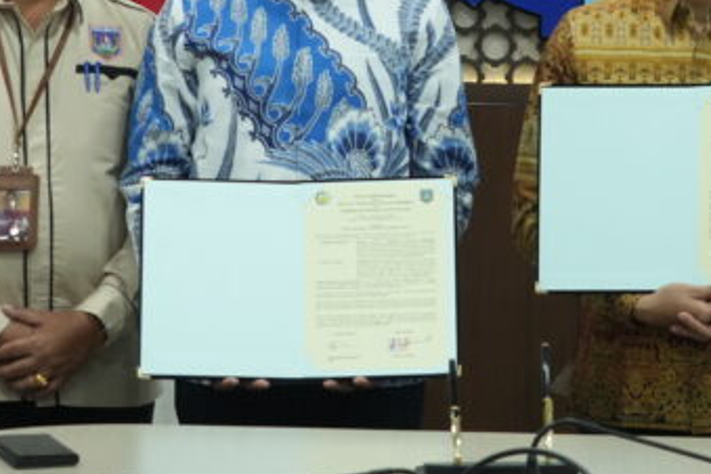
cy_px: 24
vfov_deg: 7.8
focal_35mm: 175
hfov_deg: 11.7
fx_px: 3456
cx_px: 491
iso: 3200
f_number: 5.6
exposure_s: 1/125
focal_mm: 58
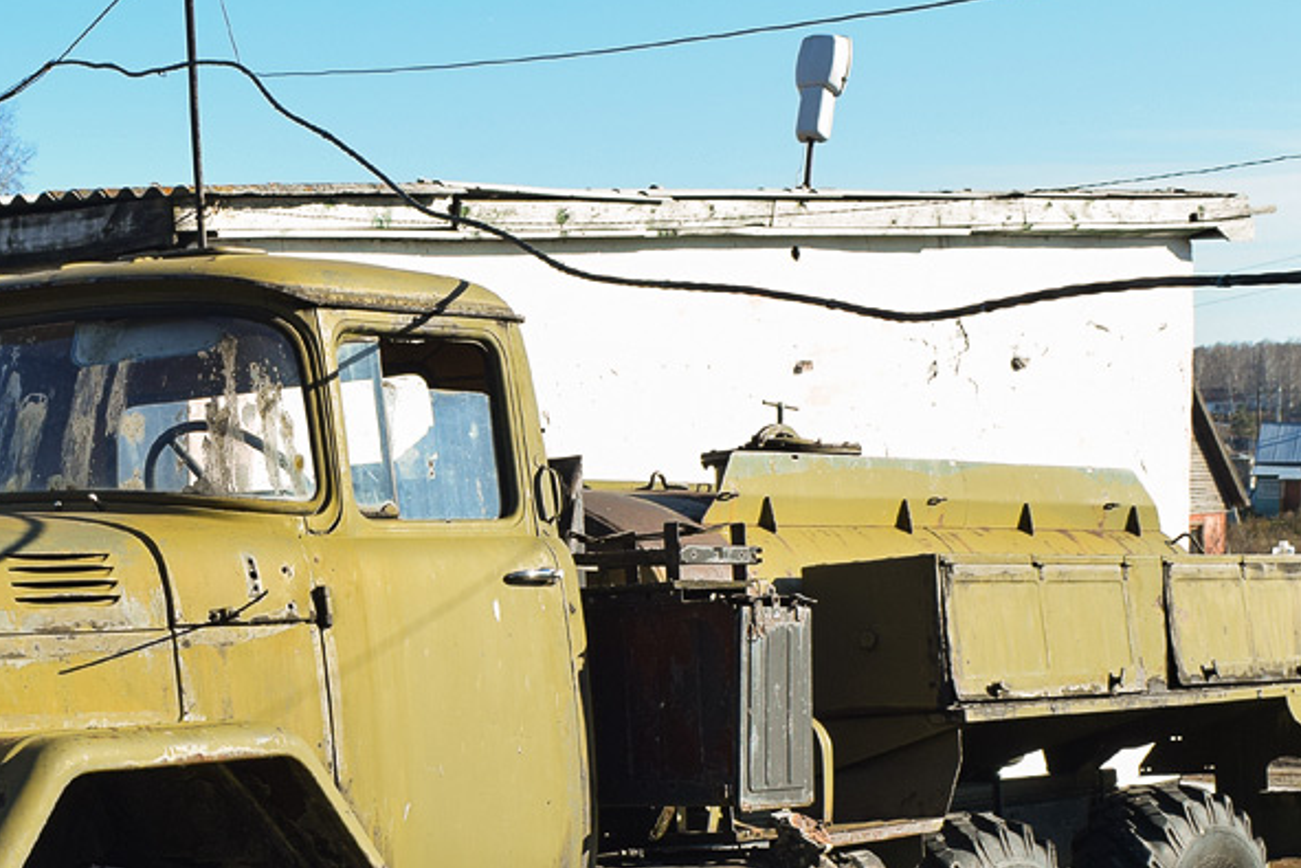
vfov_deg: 17.8
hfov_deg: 26.0
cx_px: 198
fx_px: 2748
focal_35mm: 76
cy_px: 710
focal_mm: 25
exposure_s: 1/250
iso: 200
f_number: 8
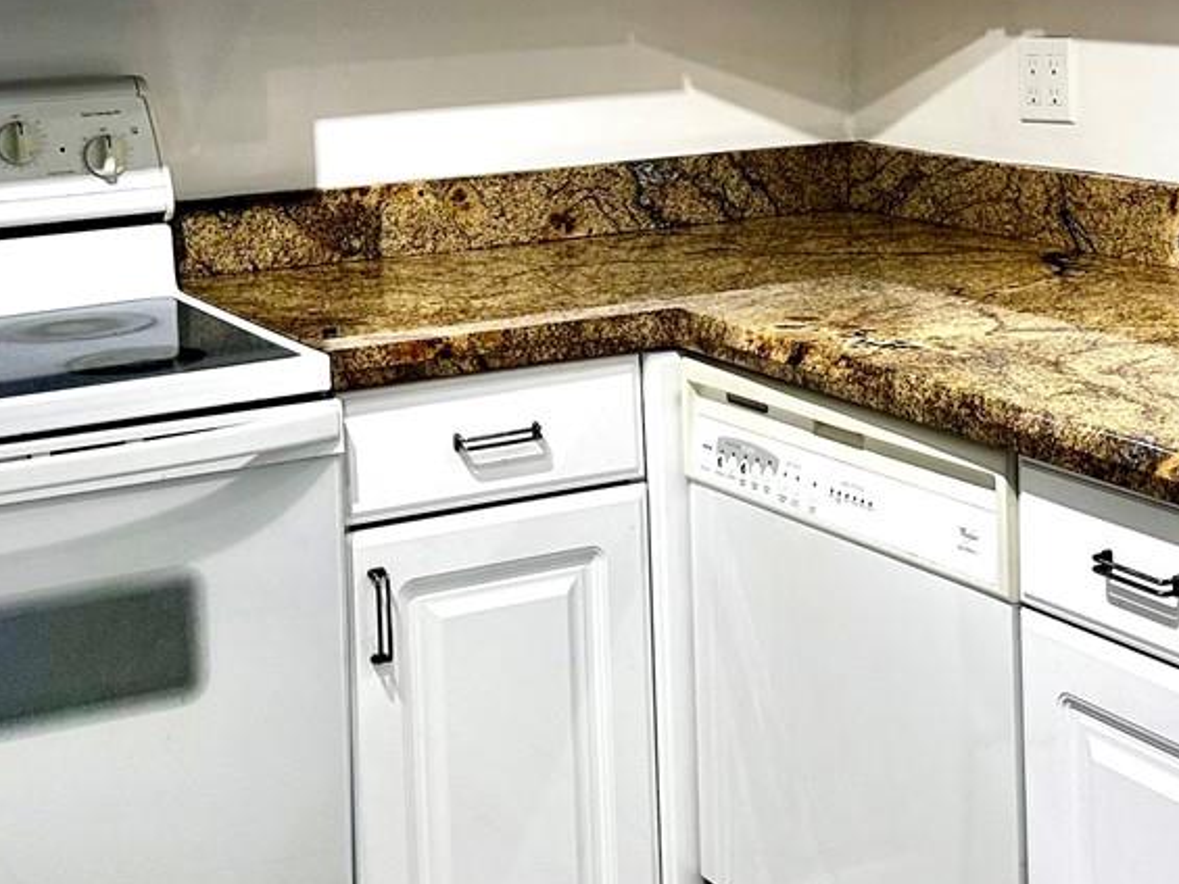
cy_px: 156
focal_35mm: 68
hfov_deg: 28.5
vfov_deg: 21.3
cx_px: 684
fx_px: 2317
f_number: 1.78
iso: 100
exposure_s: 1/120
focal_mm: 6.86
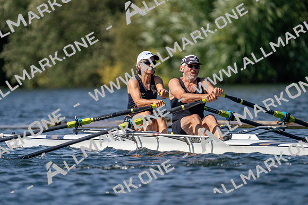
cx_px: 154
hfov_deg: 3.4
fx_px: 5134
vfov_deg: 2.3
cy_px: 102
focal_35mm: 600
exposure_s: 1/2000
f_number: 6.3
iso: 250
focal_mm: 600
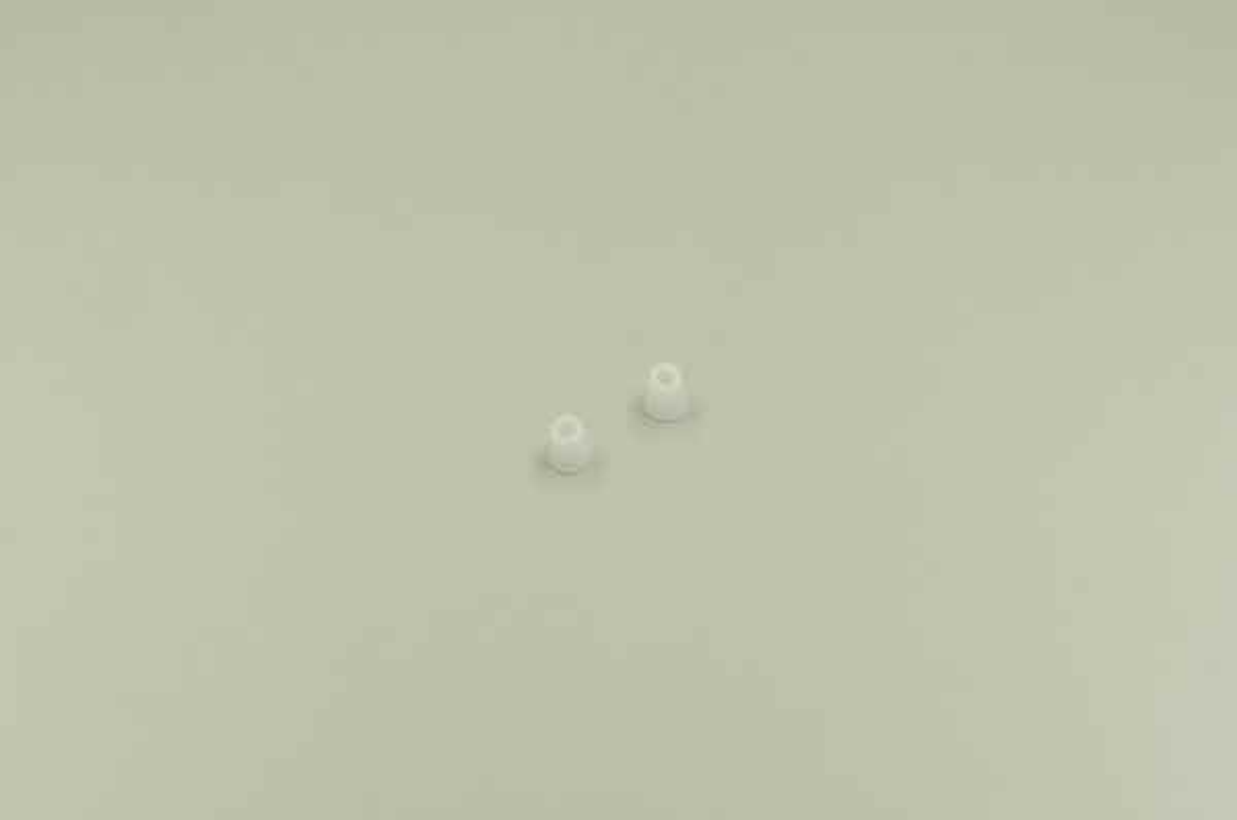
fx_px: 2573
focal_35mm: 75
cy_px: 410
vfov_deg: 18.1
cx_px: 618
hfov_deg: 27.0
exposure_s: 1
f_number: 25
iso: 200
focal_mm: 50
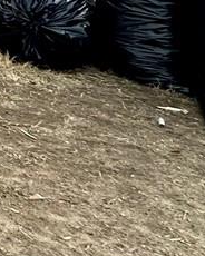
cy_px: -169
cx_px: -586
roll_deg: -1.1
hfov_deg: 8.5
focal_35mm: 95
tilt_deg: +2.1
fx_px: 720
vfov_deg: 17.3
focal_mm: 2.22
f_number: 2.2
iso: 40
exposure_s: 1/917
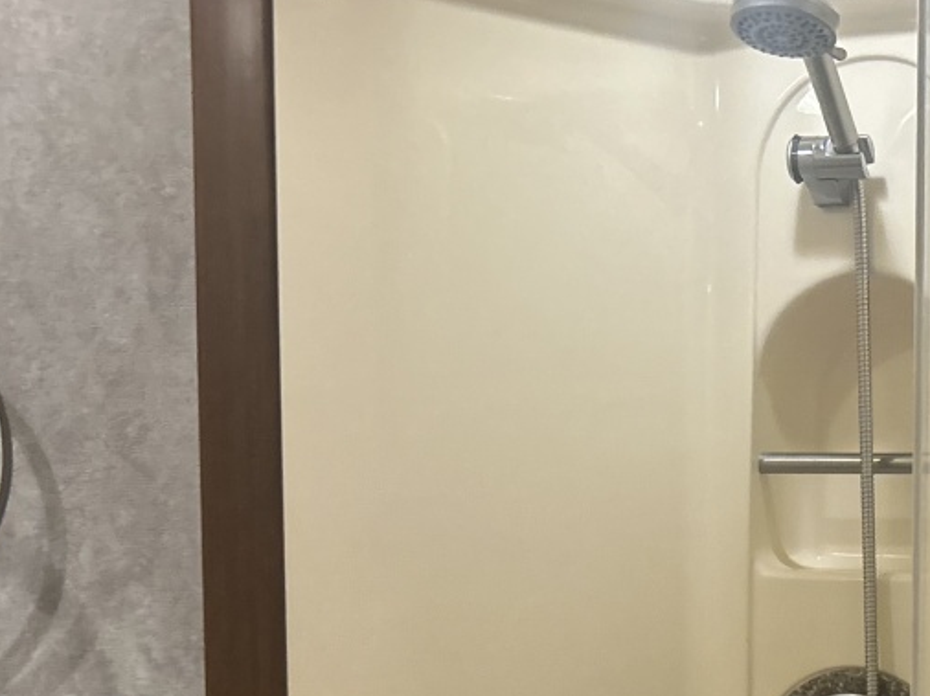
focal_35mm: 74
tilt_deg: -4.2
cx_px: 858
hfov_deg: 25.4
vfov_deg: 19.0
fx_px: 1987
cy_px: 775
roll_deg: +0.2
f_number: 1.5
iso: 320
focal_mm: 5.7
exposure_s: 1/60
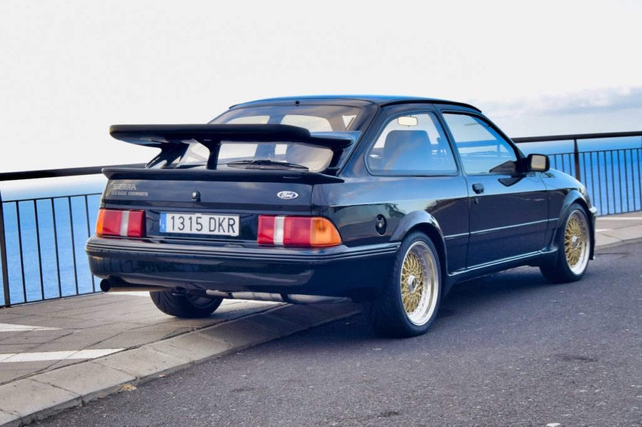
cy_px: 214
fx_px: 802
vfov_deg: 29.8
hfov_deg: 43.6
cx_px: 321
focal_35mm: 45
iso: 400
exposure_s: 1/200
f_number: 7.1
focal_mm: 30
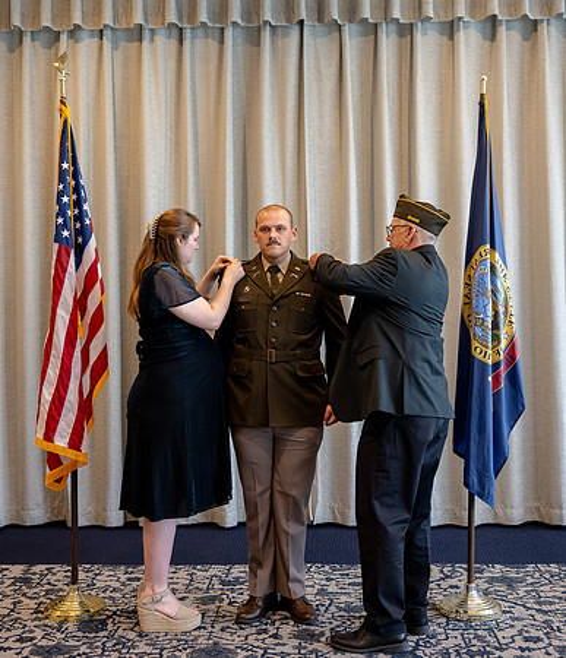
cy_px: 291
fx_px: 934
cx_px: 304
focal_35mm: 47
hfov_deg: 33.7
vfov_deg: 38.8
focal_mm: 30.5
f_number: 2.8
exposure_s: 1/125
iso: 200
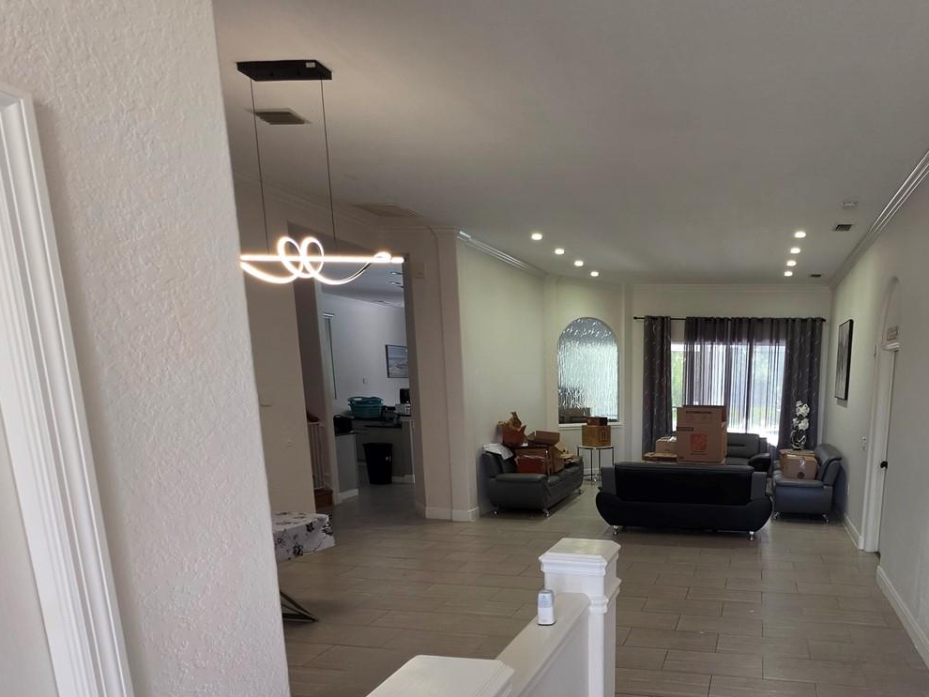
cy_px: 503
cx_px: 686
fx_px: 564
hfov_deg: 73.9
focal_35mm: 21
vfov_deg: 60.8
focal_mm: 2.2
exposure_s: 1/120
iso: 100
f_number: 1.9
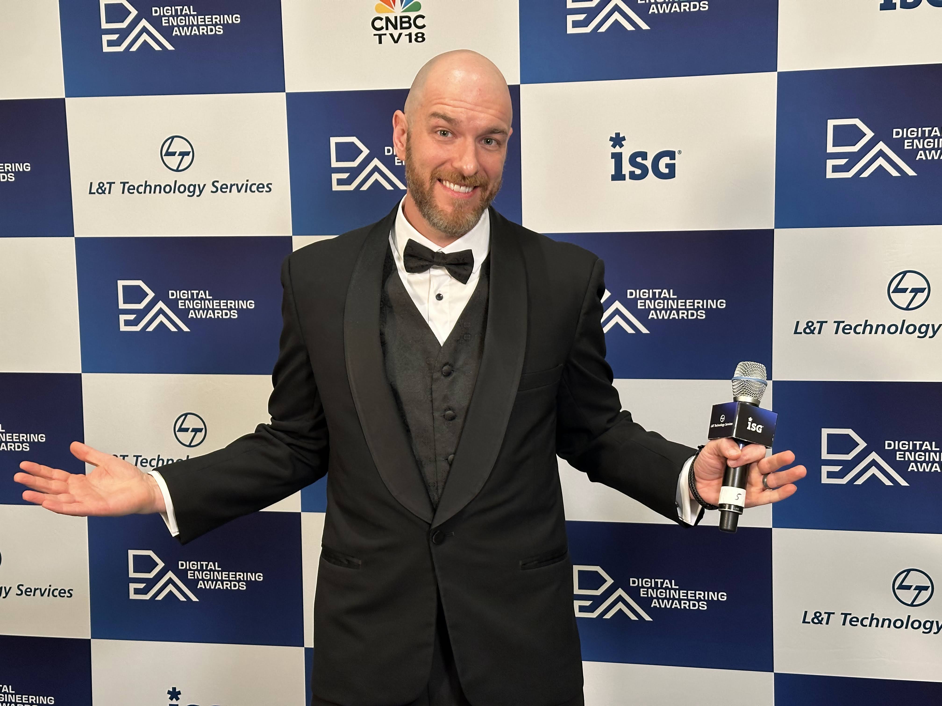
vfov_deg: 30.3
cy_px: 353
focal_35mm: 48
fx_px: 1306
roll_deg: +0.8
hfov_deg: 39.7
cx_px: 471
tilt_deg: -6.7
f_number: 1.78
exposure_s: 1/60
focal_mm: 6.86
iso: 200
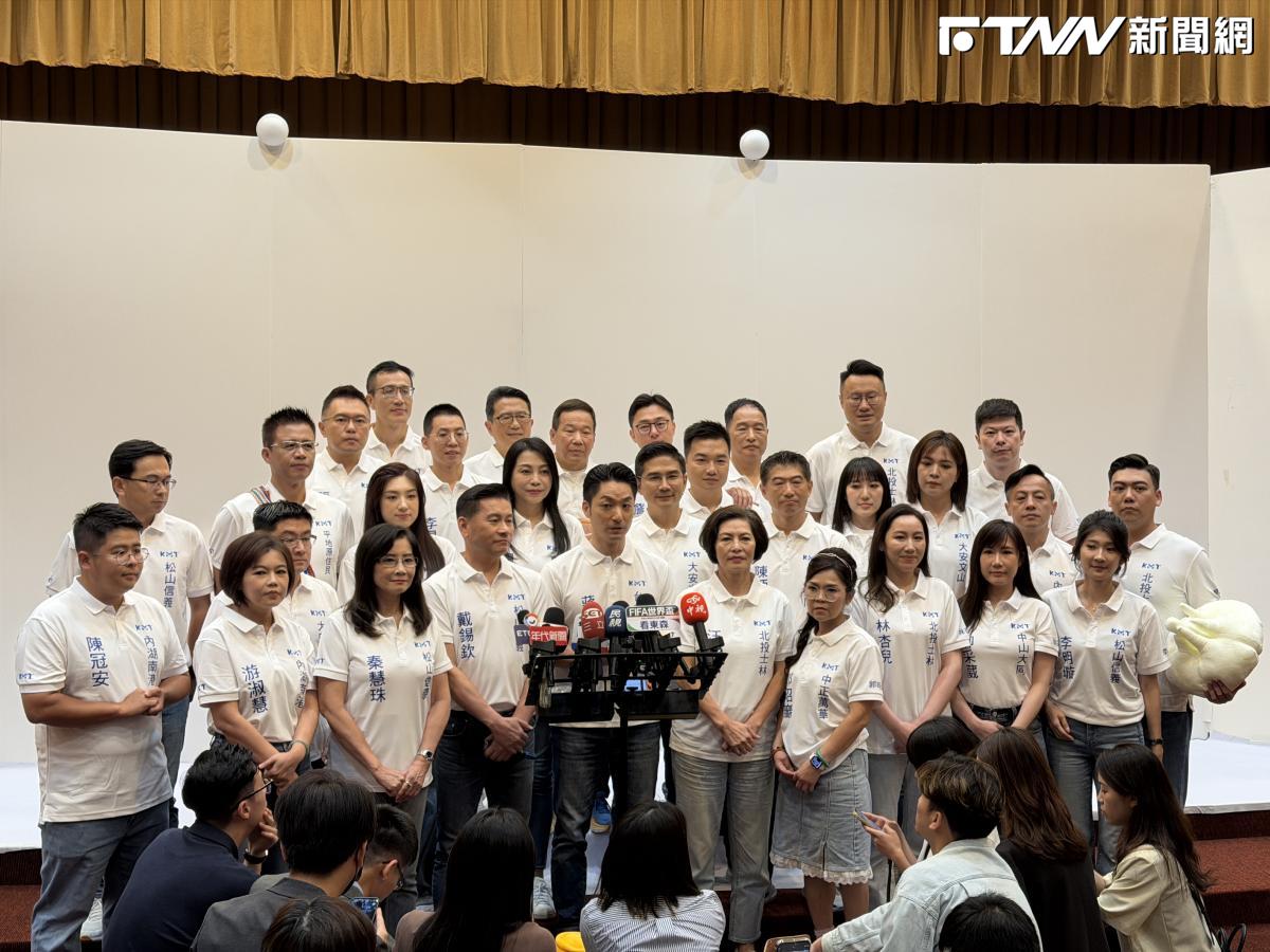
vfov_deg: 30.3
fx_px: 1761
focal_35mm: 48
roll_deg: -0.7
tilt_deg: -1.9
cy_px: 476
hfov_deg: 39.7
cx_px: 635
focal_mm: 6.76
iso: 100
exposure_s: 1/60
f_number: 1.78
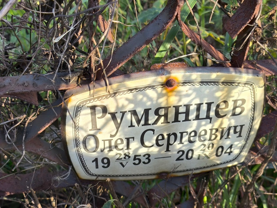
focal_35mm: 50
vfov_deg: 29.1
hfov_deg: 38.2
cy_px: 104
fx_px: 400
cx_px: 138
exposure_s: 1/438
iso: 50
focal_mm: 4.71
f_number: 1.7
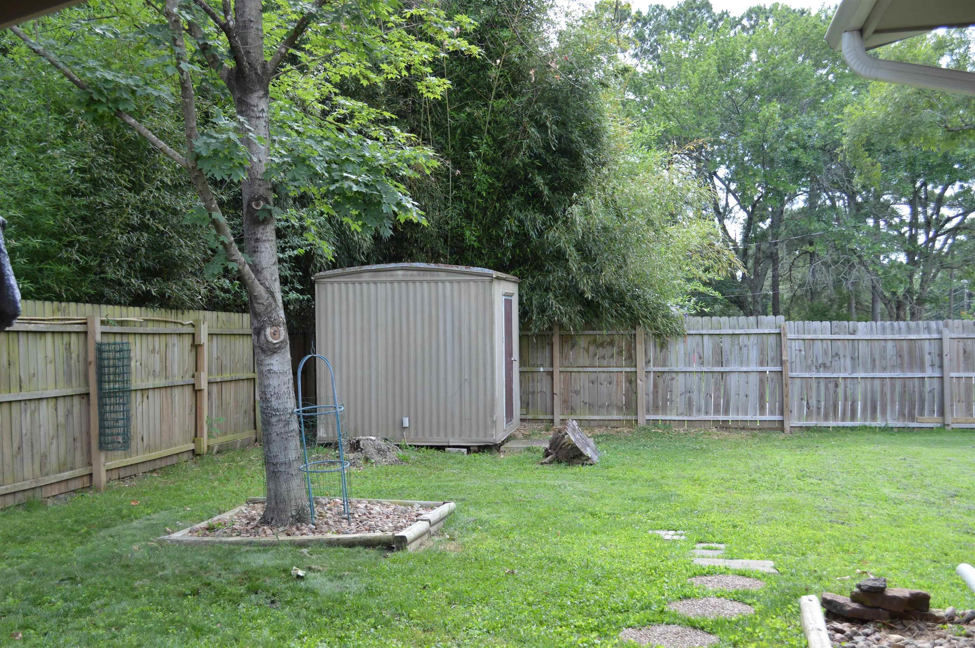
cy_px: 324
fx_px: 1055
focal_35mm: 39
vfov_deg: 34.1
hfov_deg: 49.6
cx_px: 488
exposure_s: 1/125
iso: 220
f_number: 5.6
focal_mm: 26
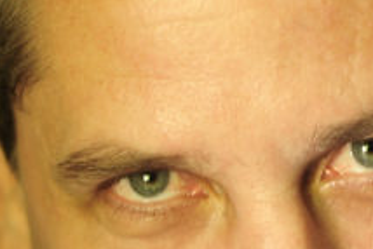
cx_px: 307
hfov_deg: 8.6
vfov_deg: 5.8
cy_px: 201
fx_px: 2478
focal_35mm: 239
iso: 400
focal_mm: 50
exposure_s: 1/60
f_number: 2.5
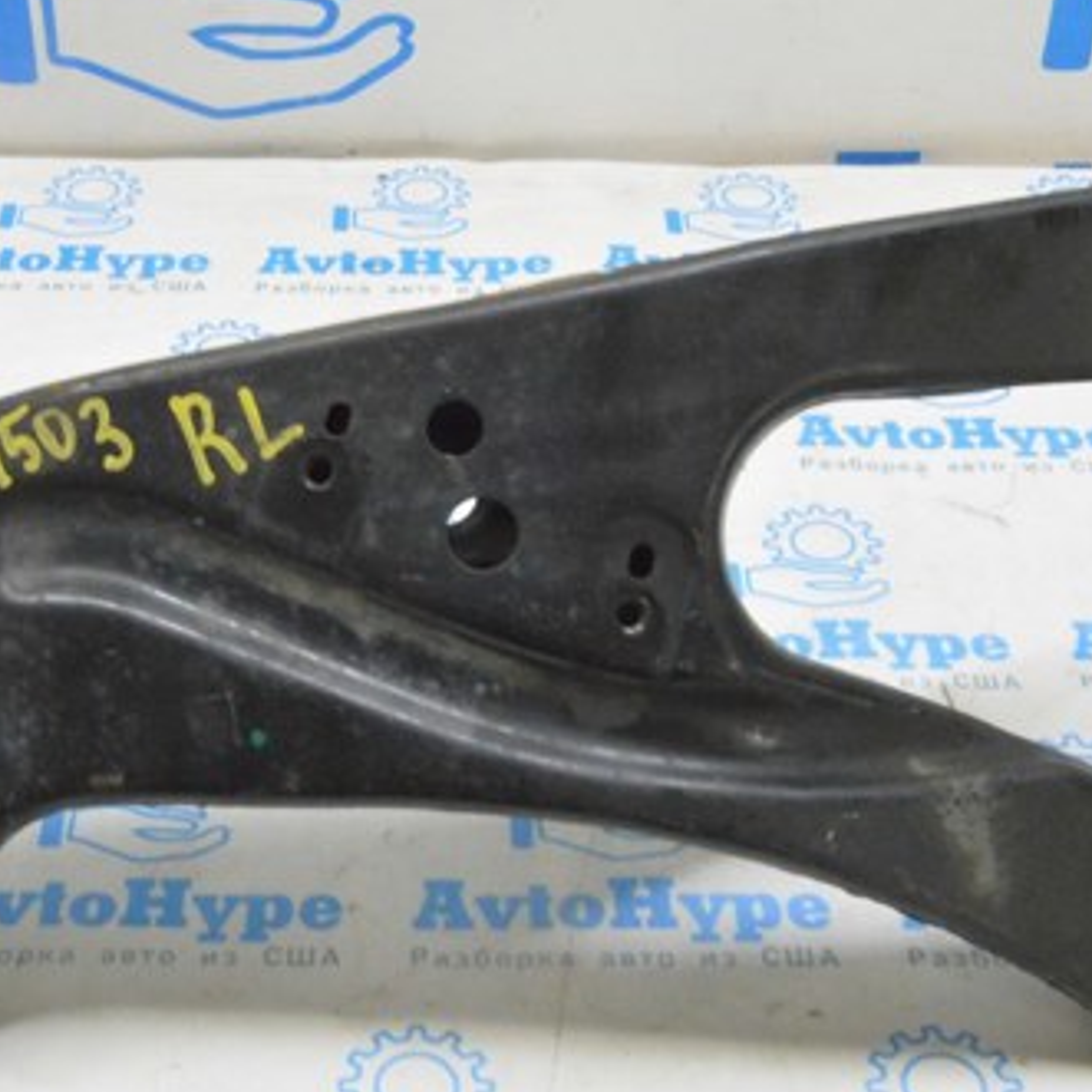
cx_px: 419
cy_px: 490
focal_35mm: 64
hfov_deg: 26.8
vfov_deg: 26.9
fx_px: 2284
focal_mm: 26
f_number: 20
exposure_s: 1/15
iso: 6400
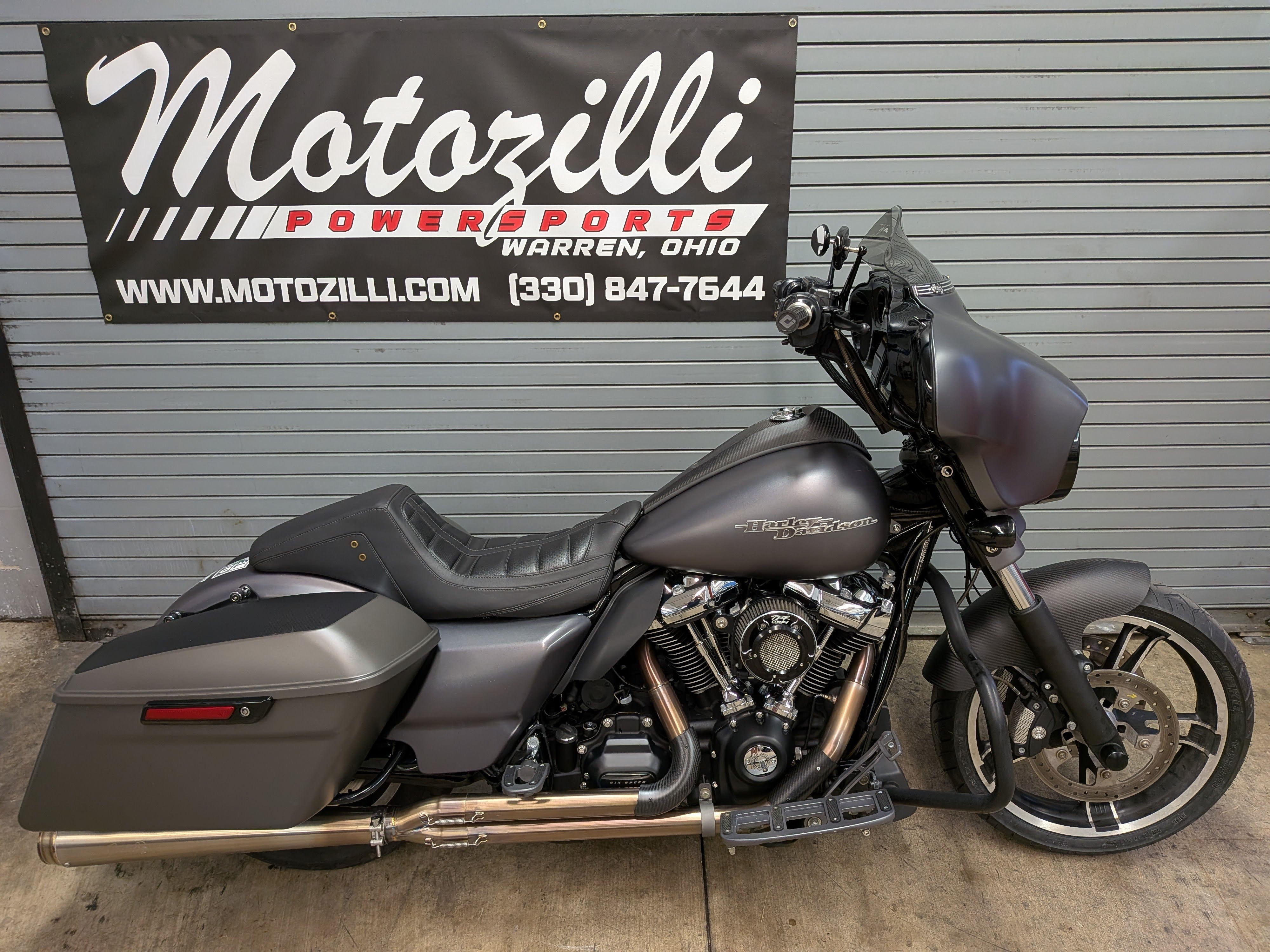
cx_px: 635
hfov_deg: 71.6
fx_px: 881
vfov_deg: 56.8
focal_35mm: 24
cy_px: 476
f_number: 1.7
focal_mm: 4.53
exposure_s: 1/24
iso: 146
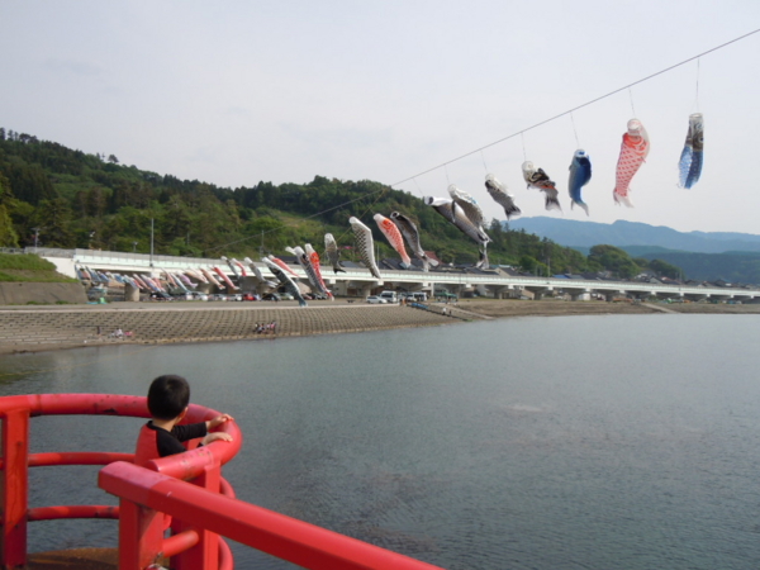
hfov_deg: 60.0
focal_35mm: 30
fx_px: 659
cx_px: 380
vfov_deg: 46.8
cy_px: 285
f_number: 3.5
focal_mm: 5.4
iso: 100
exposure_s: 1/1000
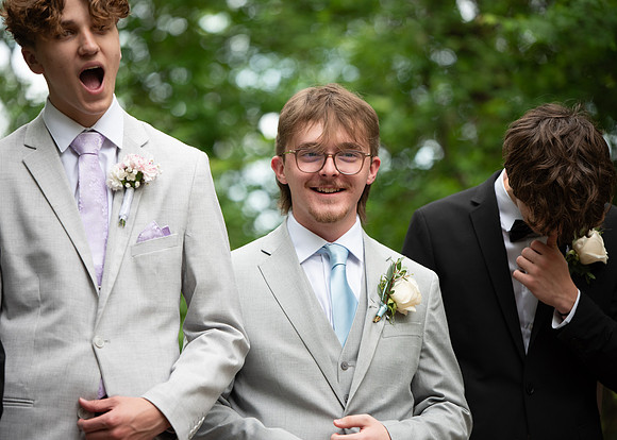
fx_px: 2751
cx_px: 308
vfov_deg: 9.2
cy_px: 220
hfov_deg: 12.8
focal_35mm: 157
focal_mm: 150
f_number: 2.8
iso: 500
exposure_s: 1/640
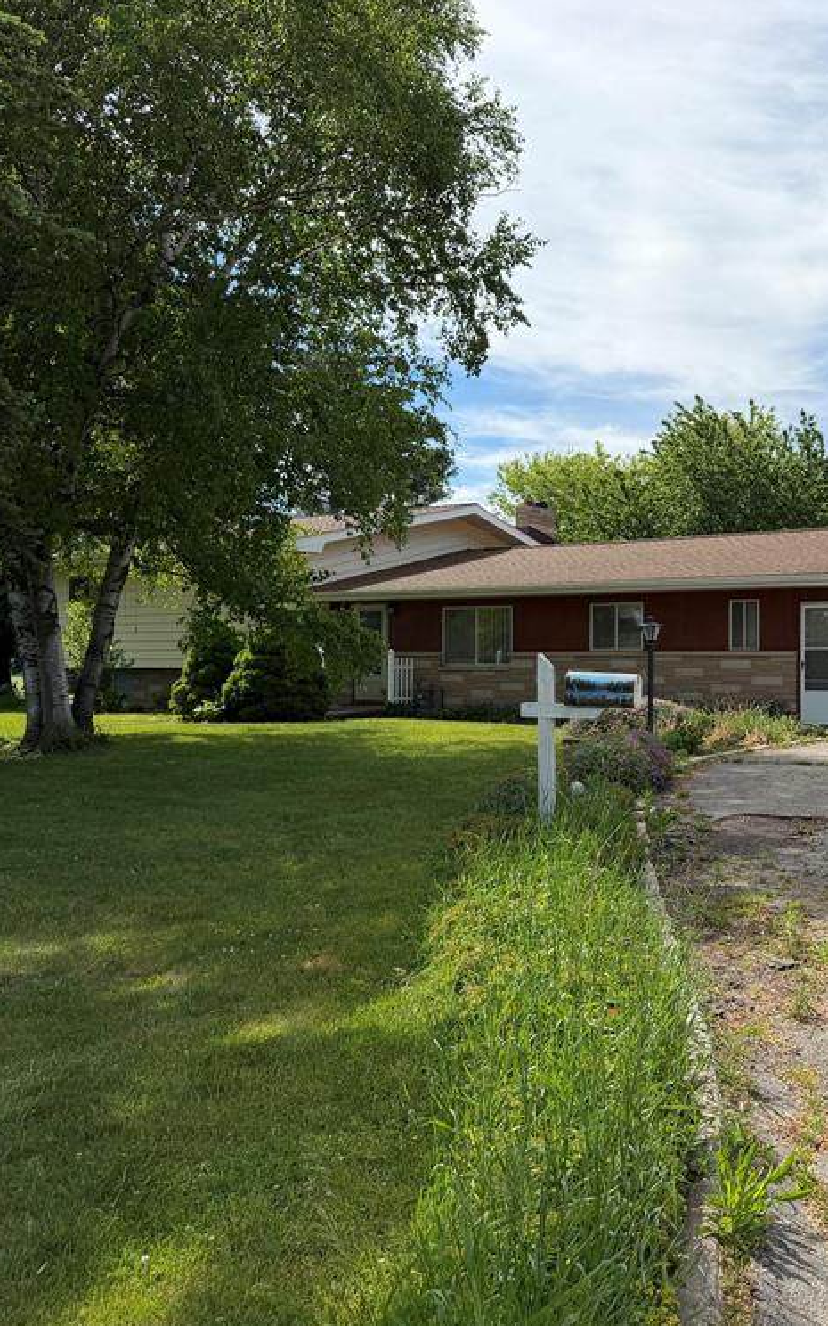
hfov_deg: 34.5
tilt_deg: +1.5
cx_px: 723
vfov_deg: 55.3
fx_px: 1264
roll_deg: +0.0
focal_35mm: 35
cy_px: 651
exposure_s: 1/4975
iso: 80
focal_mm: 6.76
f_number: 1.78
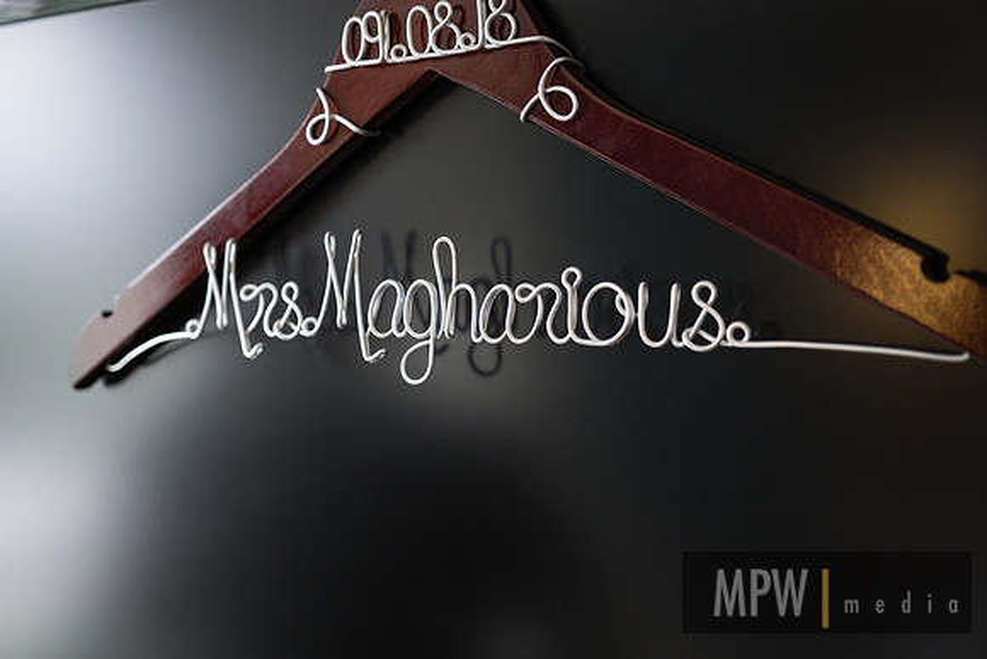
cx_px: 494
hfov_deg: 41.1
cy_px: 330
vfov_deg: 28.1
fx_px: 1316
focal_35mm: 48
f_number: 2.8
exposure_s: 1/125
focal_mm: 32.1
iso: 400
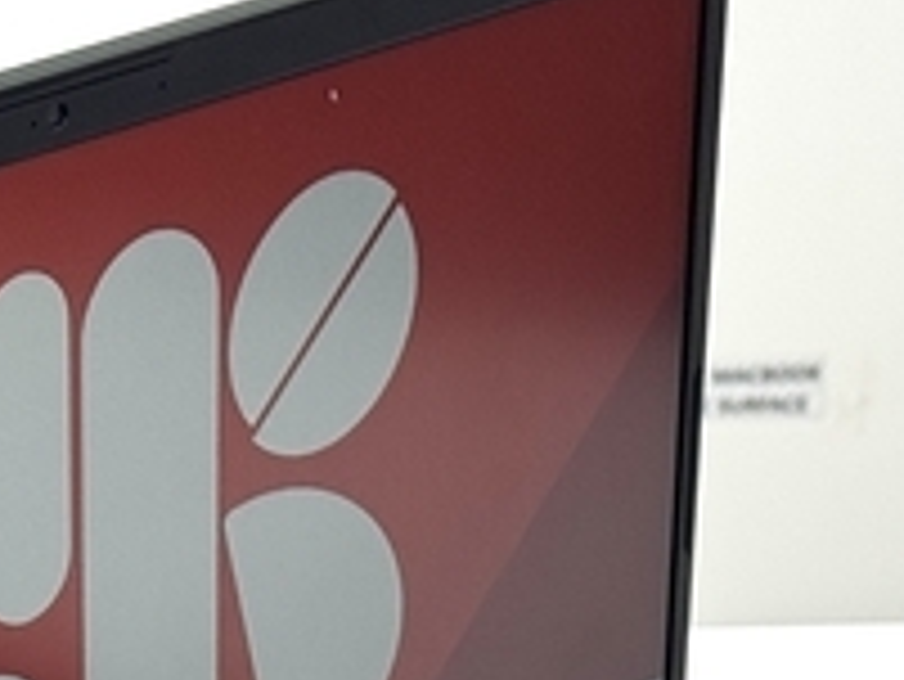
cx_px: 225
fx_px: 4991
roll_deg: +1.4
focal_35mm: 191
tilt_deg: -29.5
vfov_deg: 7.6
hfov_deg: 10.3
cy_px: 1117
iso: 64
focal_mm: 6.76
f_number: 1.78
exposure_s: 1/100
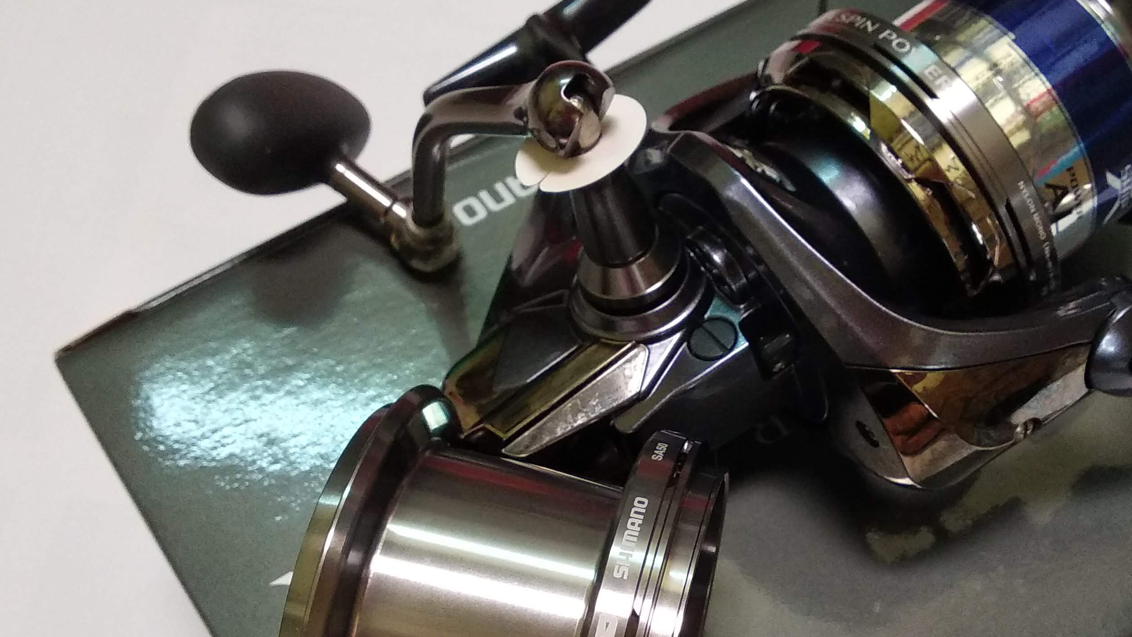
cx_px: 673
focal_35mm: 45
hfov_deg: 45.3
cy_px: 435
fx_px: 1351
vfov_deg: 26.3
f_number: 2.2
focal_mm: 3.81
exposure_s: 1/33
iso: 640
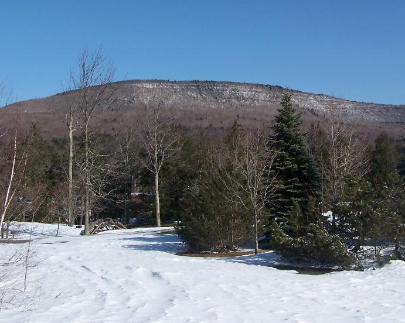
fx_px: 659
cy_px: 104
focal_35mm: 55
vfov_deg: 27.4
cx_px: 236
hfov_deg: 34.1
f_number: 5.6
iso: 80
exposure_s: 1/640
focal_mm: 6.3
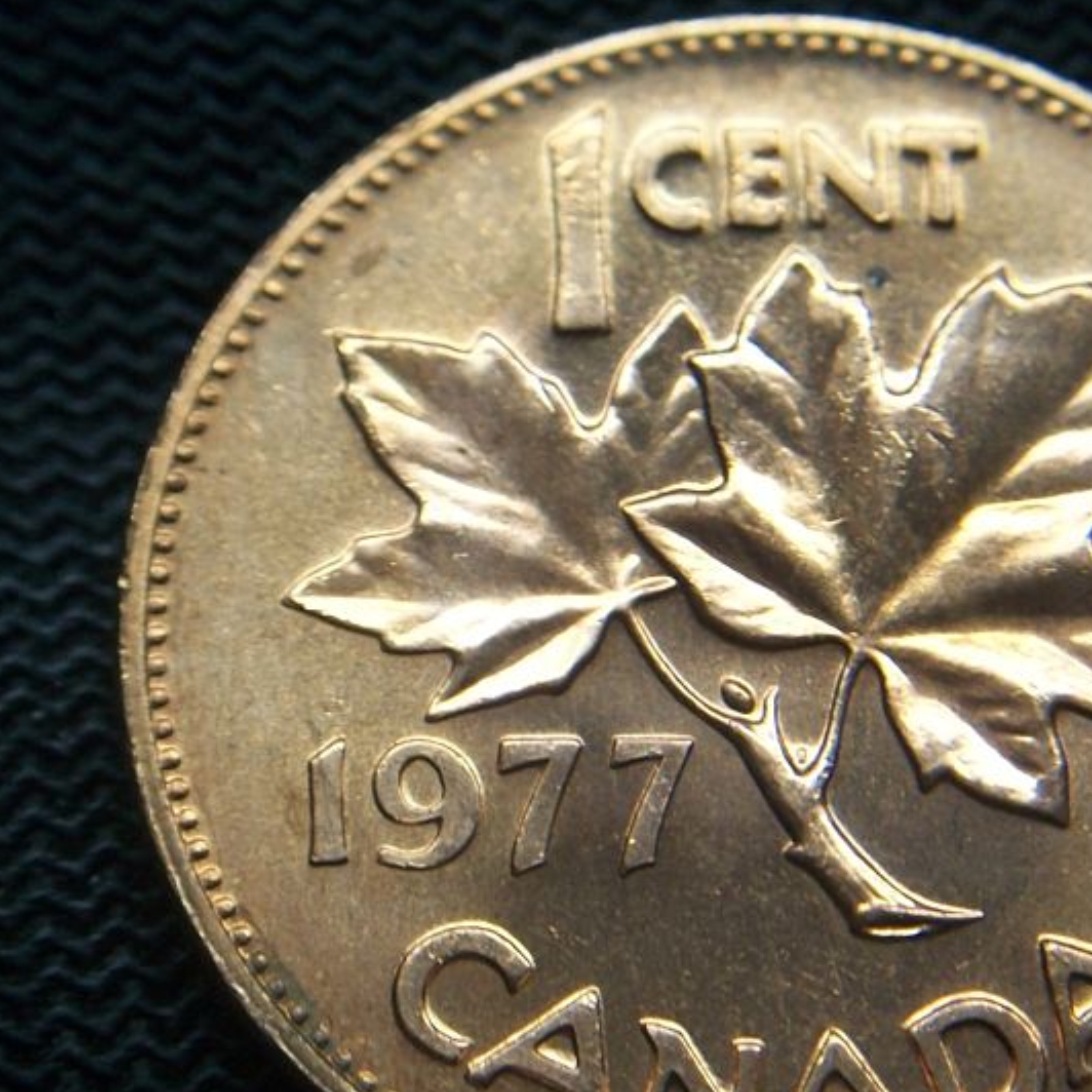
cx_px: 651
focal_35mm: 103
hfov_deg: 16.9
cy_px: 620
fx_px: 3676
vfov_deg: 16.9
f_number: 4.1
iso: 160
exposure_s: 1/50
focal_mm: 11
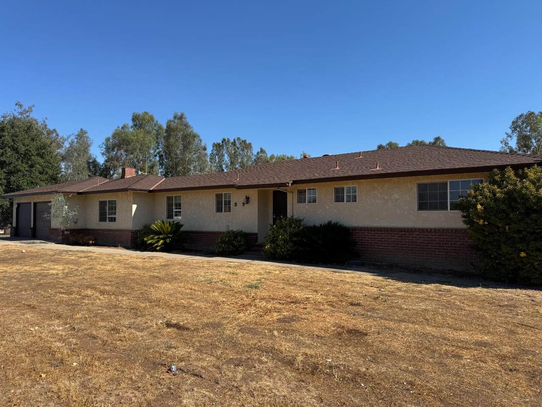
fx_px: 376
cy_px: 204
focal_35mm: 24
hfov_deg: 71.6
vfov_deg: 56.8
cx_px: 271
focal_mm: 6.76
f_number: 1.78
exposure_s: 1/4049
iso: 80
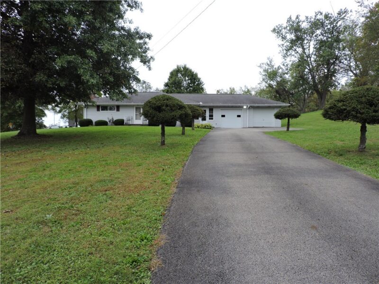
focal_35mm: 24
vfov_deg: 56.8
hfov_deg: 71.6
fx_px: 263
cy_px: 142
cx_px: 190
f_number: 3
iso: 100
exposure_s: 1/200
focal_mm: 4.3
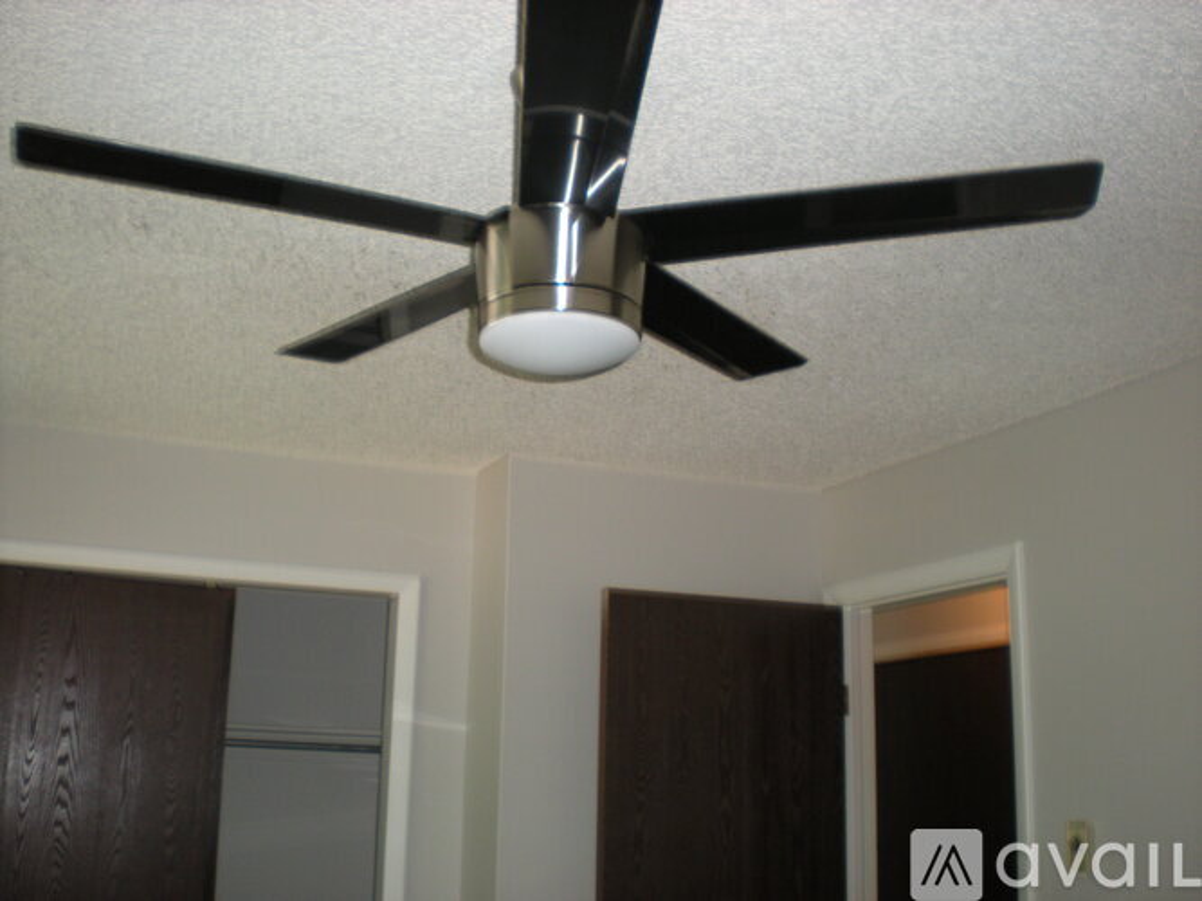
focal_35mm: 38
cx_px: 601
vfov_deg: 37.7
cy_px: 450
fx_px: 1319
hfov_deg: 49.0
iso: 119
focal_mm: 6.3
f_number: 3.1
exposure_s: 1/30
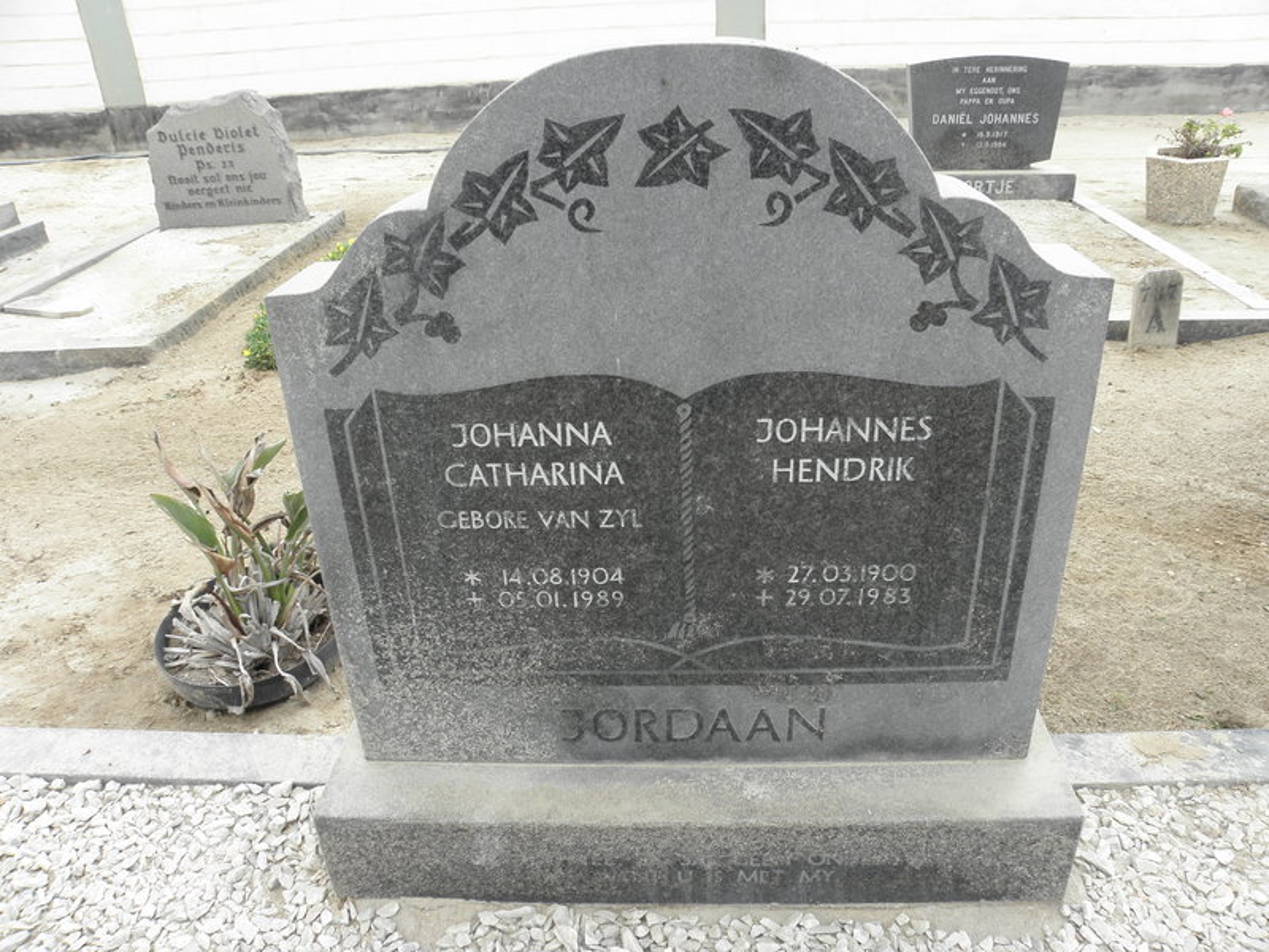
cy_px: 476
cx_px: 634
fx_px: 953
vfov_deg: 53.1
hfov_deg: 67.3
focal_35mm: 26
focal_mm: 4.6
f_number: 5
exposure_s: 1/50
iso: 64
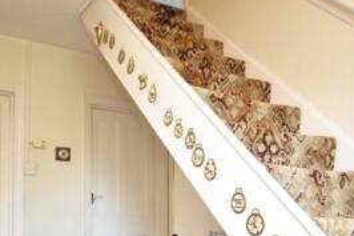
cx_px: 138
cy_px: 193
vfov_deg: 34.6
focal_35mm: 37
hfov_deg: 51.5
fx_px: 364
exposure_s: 1/3
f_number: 4
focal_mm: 10
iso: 200
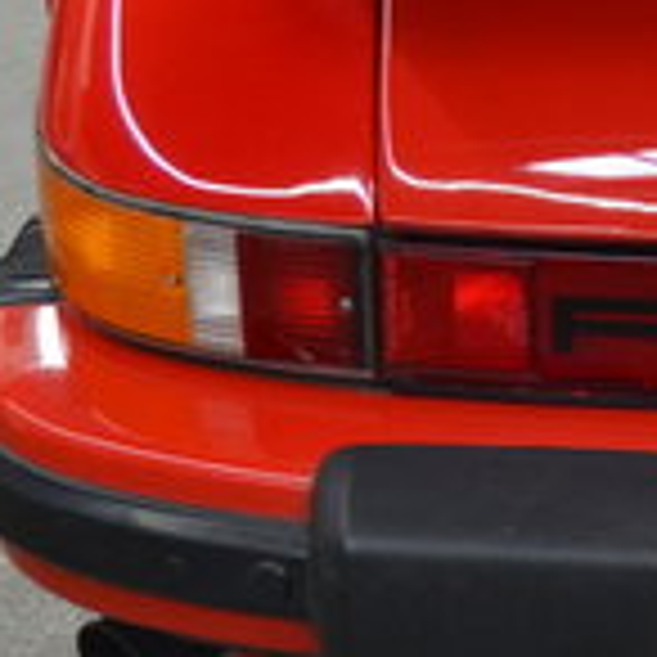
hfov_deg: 10.4
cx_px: 1076
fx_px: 3457
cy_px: -200
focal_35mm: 161
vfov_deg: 10.6
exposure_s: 1/60
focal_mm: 24
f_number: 4
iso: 640
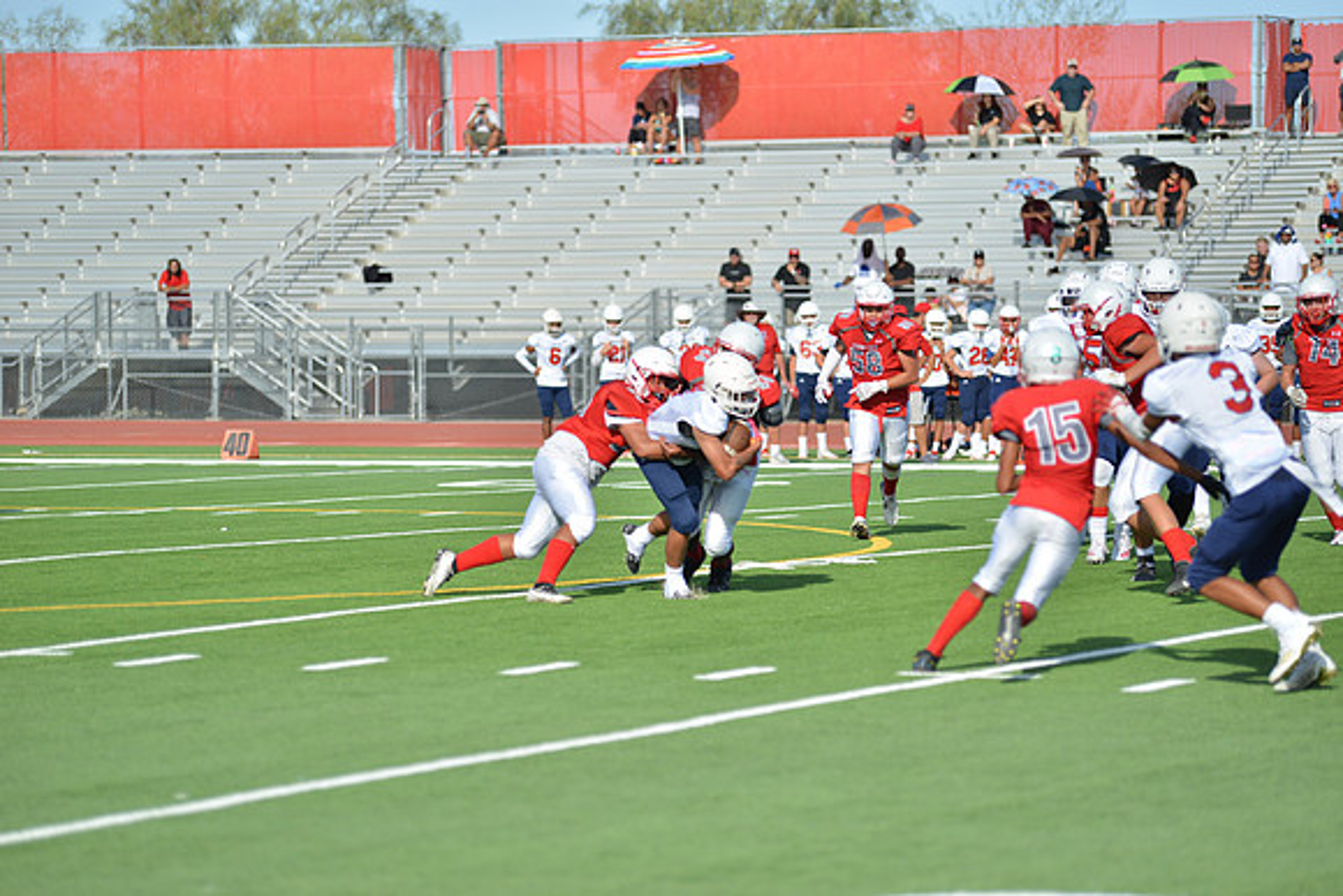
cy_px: 448
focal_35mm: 150
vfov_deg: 9.2
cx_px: 672
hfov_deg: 13.7
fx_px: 5597
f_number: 2.8
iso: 100
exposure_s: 1/1600
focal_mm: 150
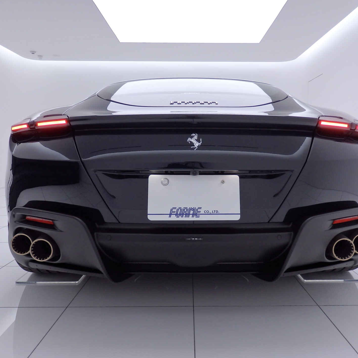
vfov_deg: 54.0
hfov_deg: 54.0
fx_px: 351
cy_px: 182
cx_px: 194
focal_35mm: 30
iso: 125
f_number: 3
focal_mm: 4.5
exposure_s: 1/160
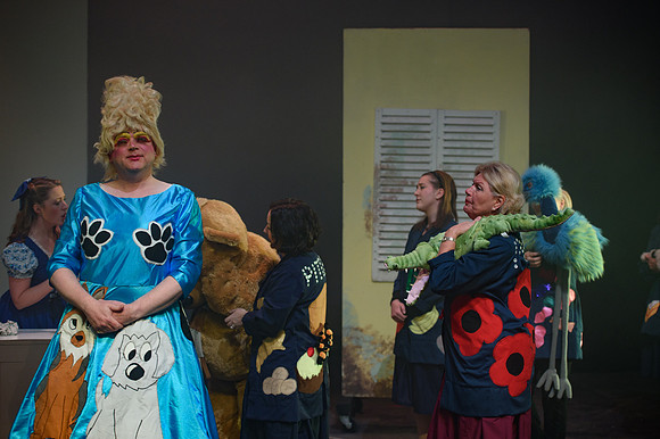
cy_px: 220
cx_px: 330
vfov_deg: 19.4
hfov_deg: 28.9
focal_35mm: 70
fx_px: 1283
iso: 800
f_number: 2.8
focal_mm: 70
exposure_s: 1/160
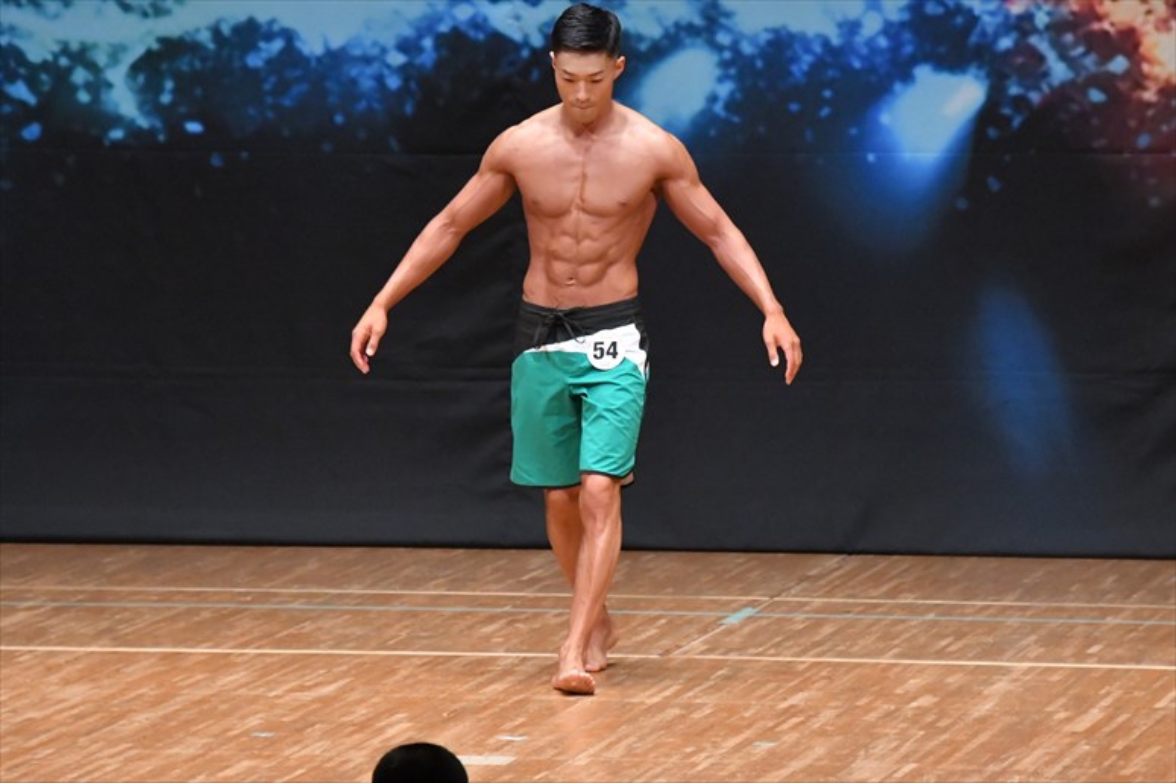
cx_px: 588
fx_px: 9795
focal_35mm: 300
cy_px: 392
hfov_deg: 6.9
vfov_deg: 4.6
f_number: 5.6
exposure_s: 1/400
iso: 8000
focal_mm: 200
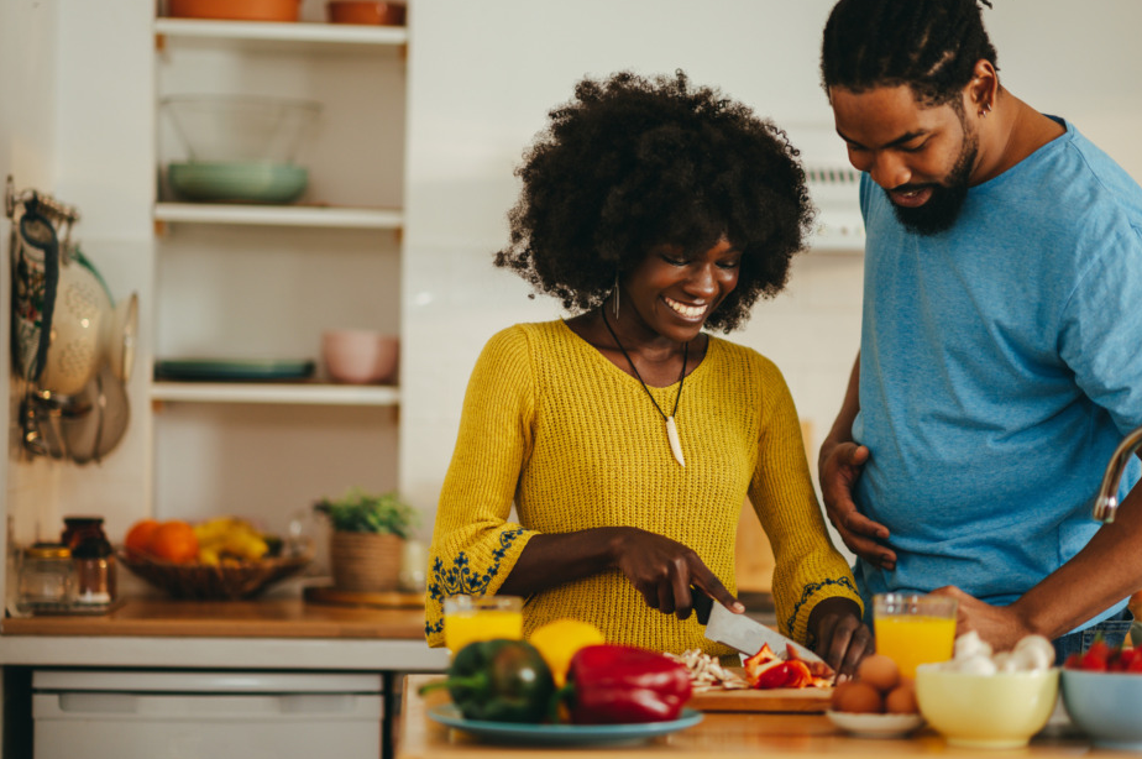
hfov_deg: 22.2
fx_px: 2915
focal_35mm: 92
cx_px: 615
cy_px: 363
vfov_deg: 14.8
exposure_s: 1/320
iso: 250
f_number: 1.4
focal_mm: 85
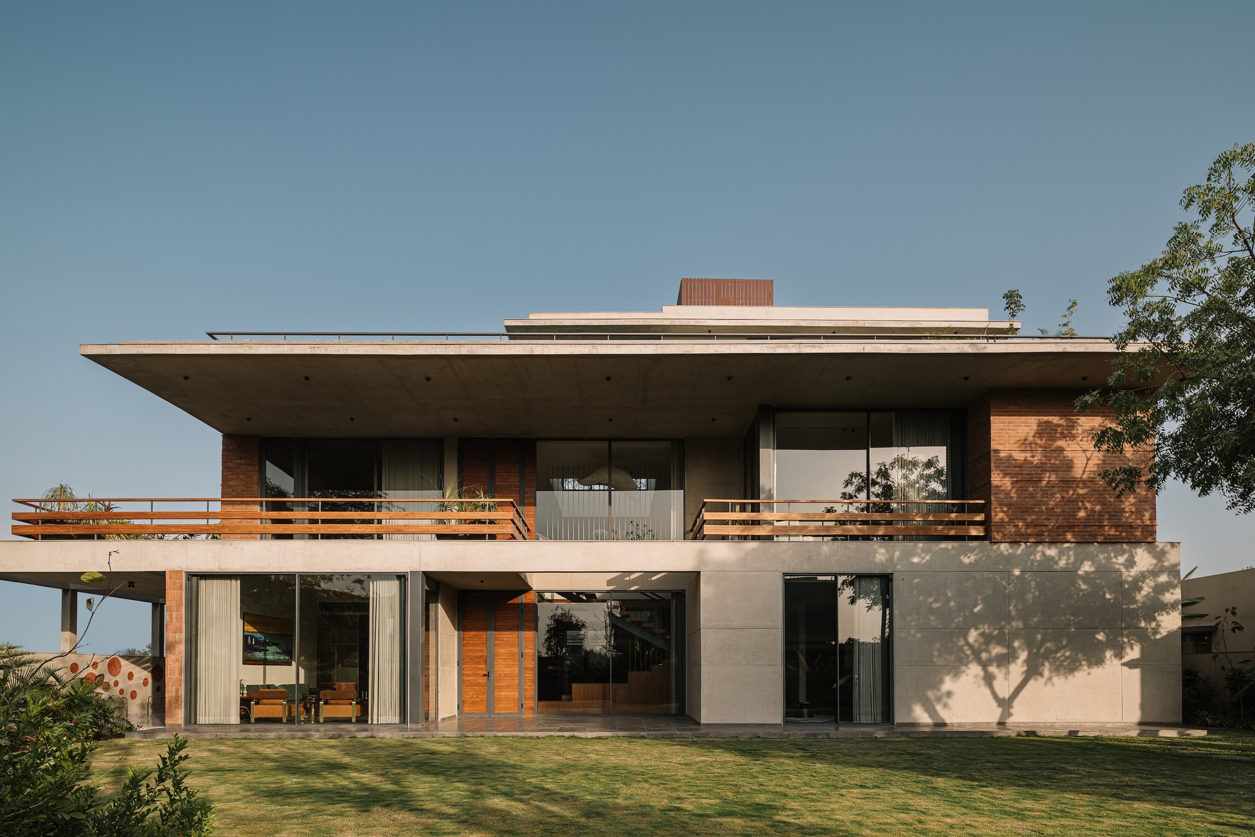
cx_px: 628
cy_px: 418
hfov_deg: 86.9
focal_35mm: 19
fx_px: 662
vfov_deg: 64.5
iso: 200
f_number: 10
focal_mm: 19
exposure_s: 1/125
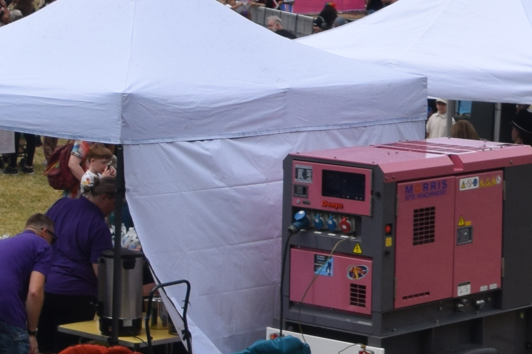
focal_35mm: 149
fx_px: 2201
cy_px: -214
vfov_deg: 8.9
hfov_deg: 13.7
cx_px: 428
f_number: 10
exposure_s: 1/400
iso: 200
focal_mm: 20
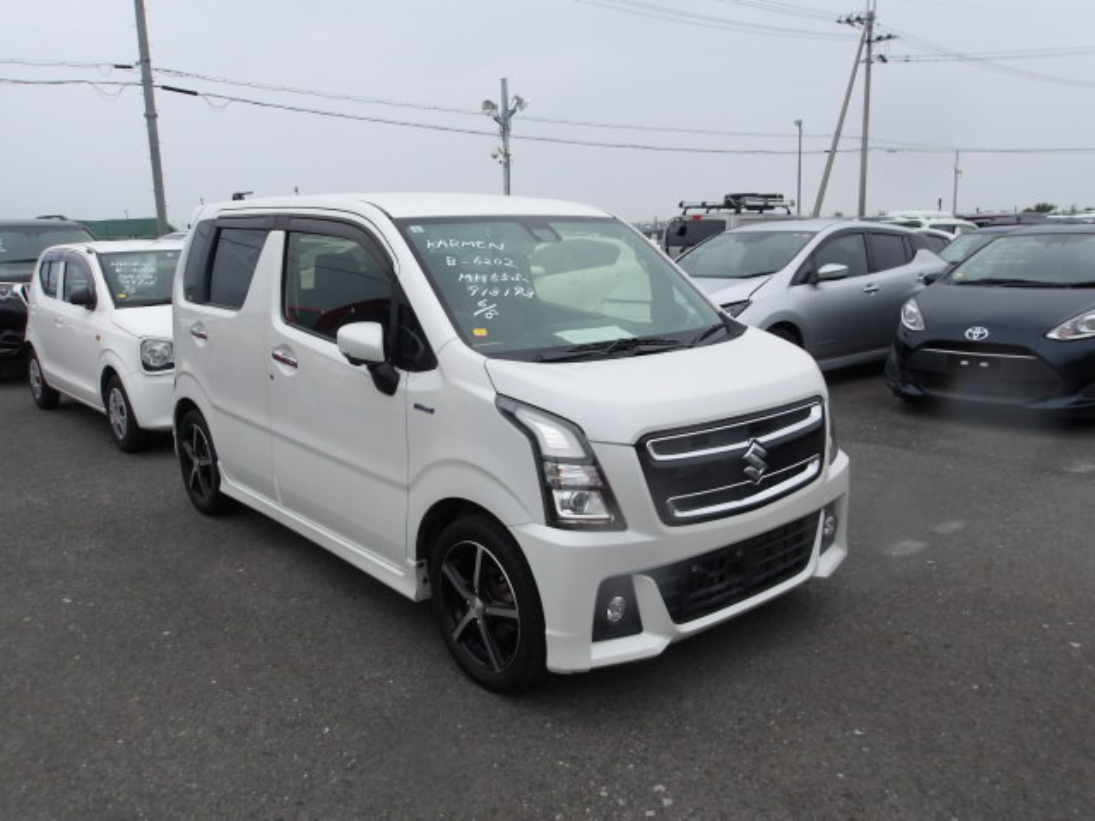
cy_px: 410
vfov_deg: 51.4
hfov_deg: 65.3
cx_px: 548
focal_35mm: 27
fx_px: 854
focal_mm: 4.9
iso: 135
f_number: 10.4
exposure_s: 1/60
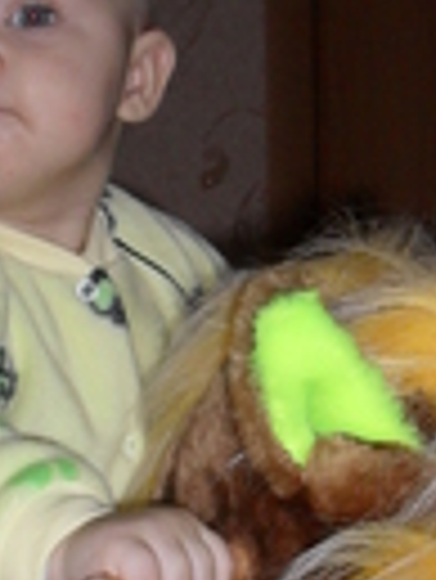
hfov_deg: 12.0
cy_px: 616
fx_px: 2045
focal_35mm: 122
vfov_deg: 15.7
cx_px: 4
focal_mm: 6.3
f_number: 3.2
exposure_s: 1/45
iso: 200
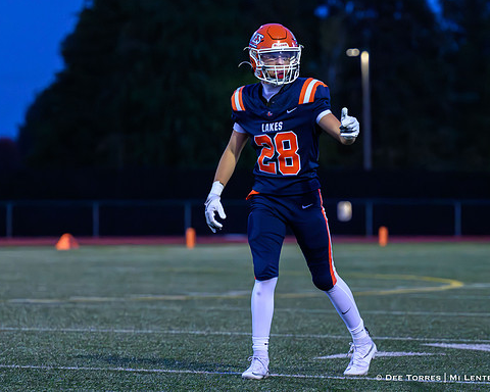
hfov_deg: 7.9
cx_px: 279
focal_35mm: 246
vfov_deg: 6.3
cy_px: 224
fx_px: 3568
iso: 16000
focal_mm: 170
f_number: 4
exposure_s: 1/1000
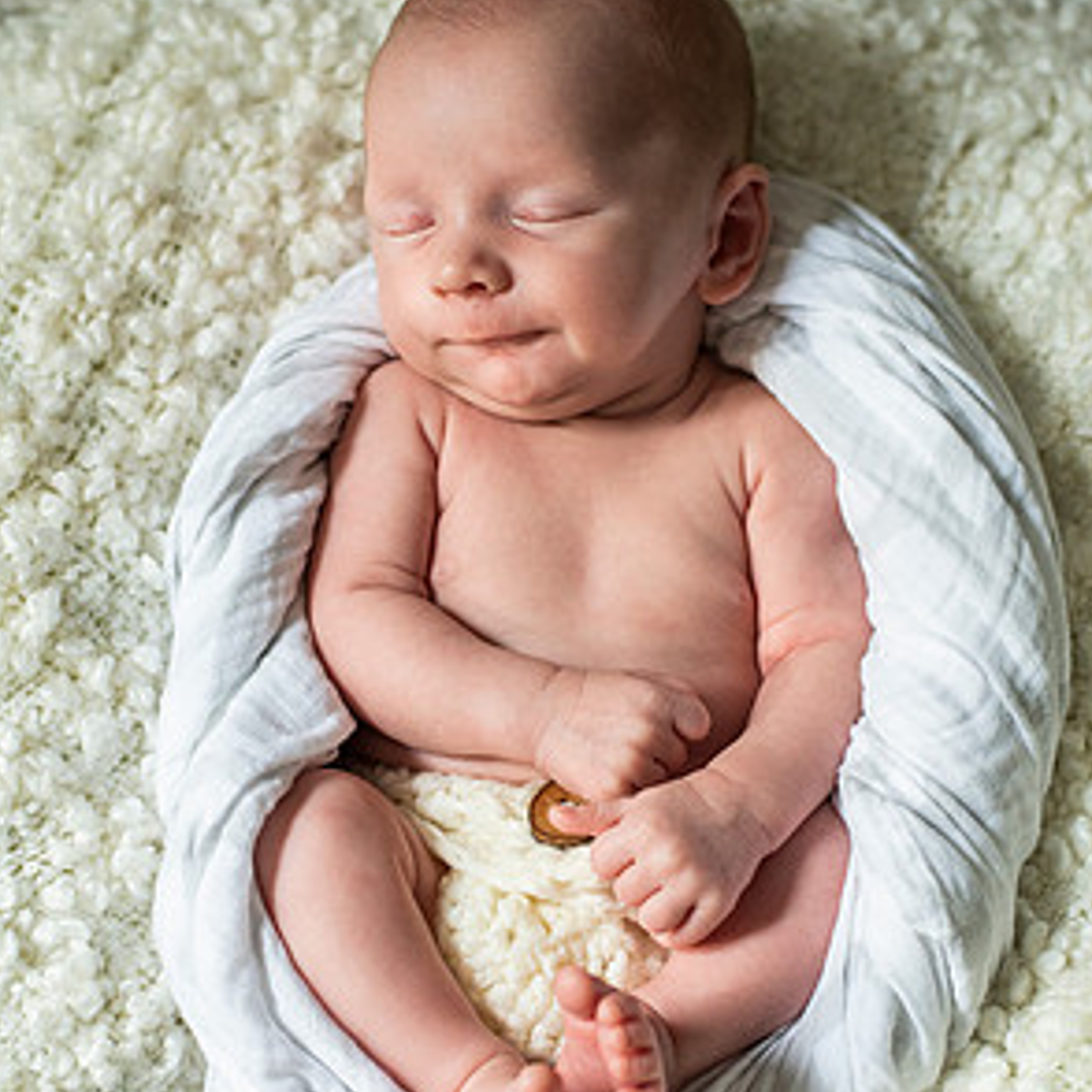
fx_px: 2320
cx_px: 553
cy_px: 576
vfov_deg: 26.5
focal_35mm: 65
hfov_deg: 26.5
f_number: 3.2
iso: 1000
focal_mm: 50
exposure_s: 1/800
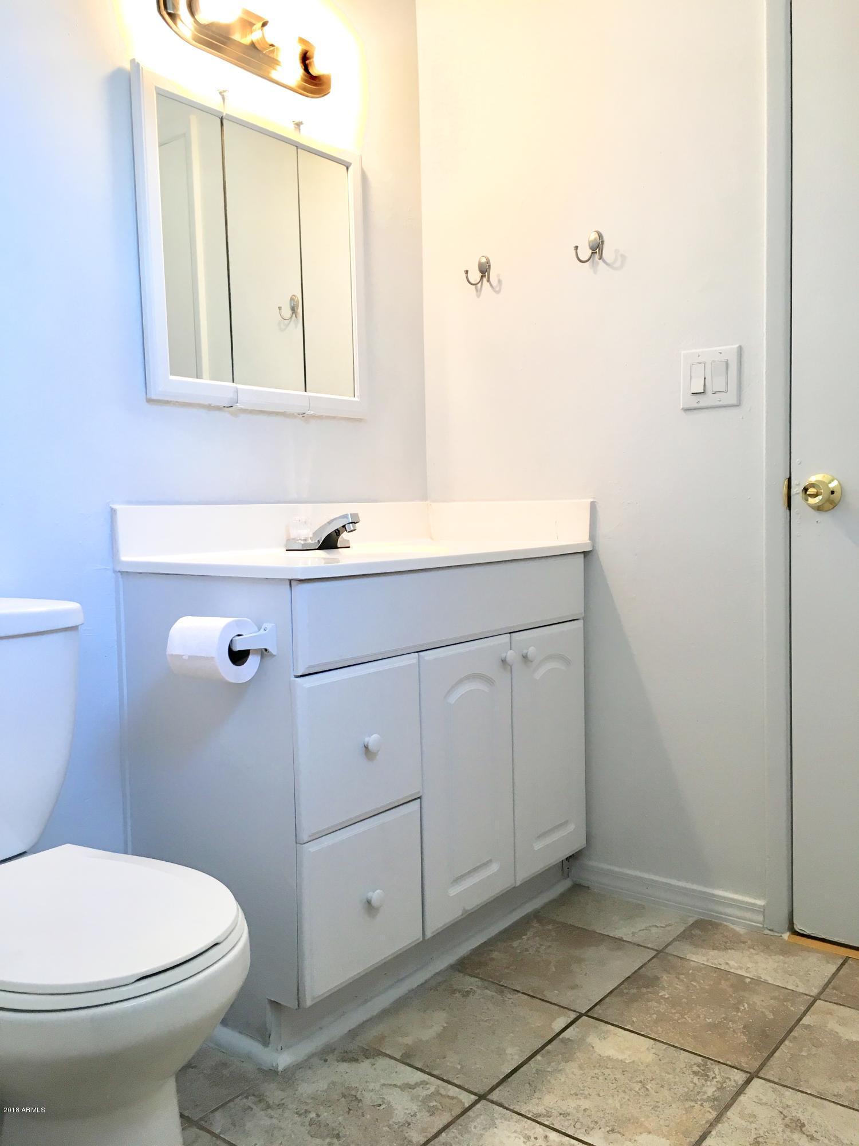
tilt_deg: -3.7
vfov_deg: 61.7
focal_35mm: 29
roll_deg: +1.8
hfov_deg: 48.2
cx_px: 430
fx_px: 960
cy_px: 573
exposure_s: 1/33
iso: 25
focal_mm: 4.15
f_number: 2.2
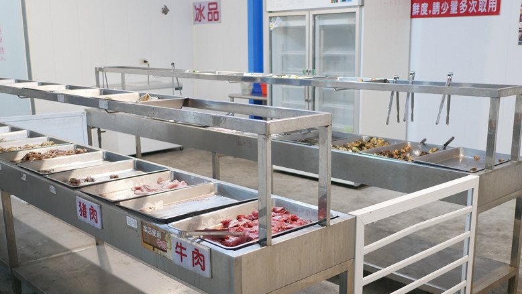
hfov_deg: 48.3
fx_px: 581
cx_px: 250
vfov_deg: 28.3
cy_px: 185
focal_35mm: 42
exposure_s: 1/60
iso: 640
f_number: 1.7
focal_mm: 15
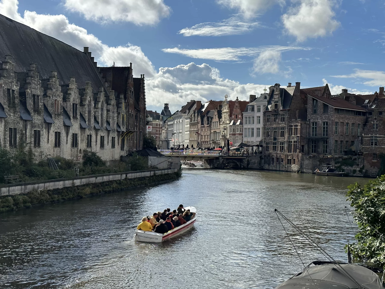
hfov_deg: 39.7
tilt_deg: +0.1
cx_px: 192
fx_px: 534
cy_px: 144
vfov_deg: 30.3
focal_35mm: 48
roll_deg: -1.6
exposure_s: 1/7634
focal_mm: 6.86
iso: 64
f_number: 1.78
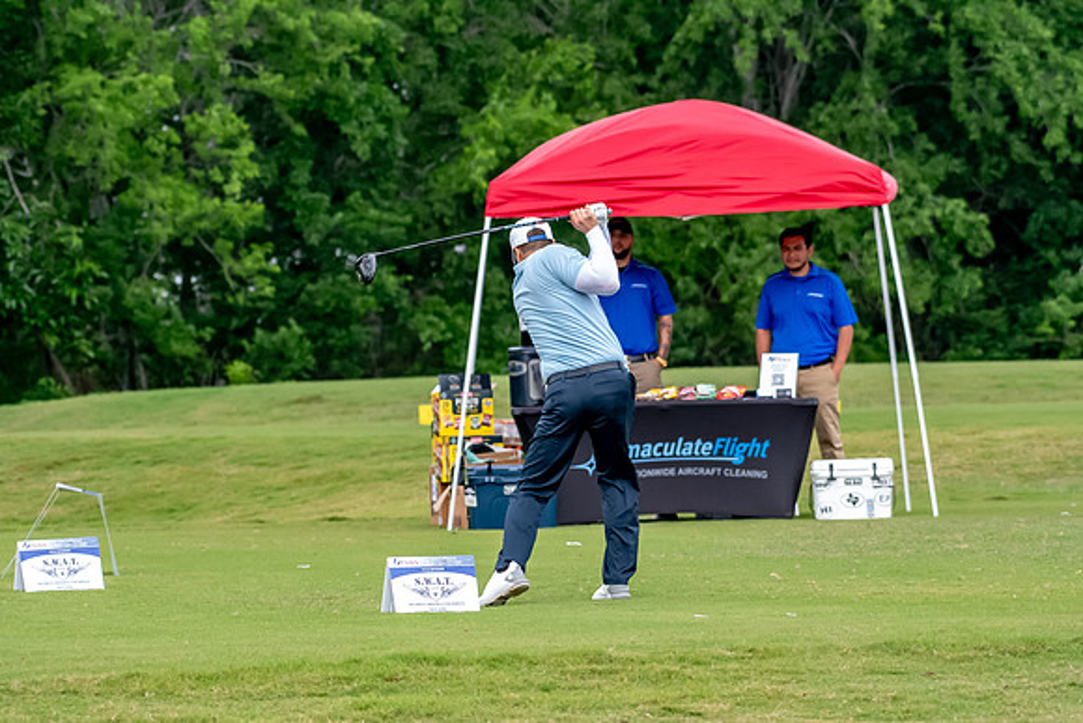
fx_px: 9027
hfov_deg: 6.9
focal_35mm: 300
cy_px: 362
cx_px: 542
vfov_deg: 4.6
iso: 2200
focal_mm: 200
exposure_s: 1/2000
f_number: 5.6
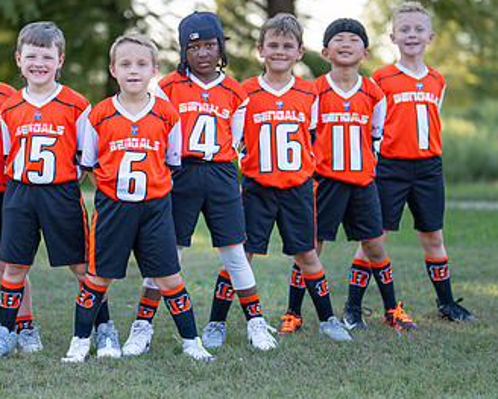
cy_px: 184
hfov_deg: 17.7
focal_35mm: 108
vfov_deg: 14.3
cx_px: 149
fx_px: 1593
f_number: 1.2
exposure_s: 1/1600
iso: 160
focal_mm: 50
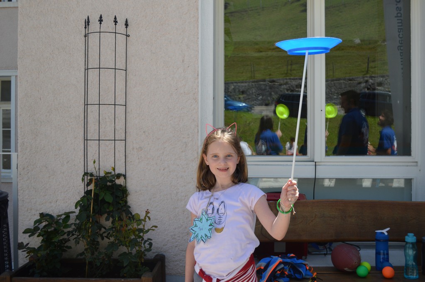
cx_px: 212
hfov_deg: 53.2
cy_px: 141
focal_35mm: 36
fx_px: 425
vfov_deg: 36.8
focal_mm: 24
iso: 320
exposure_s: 1/1000
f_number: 4
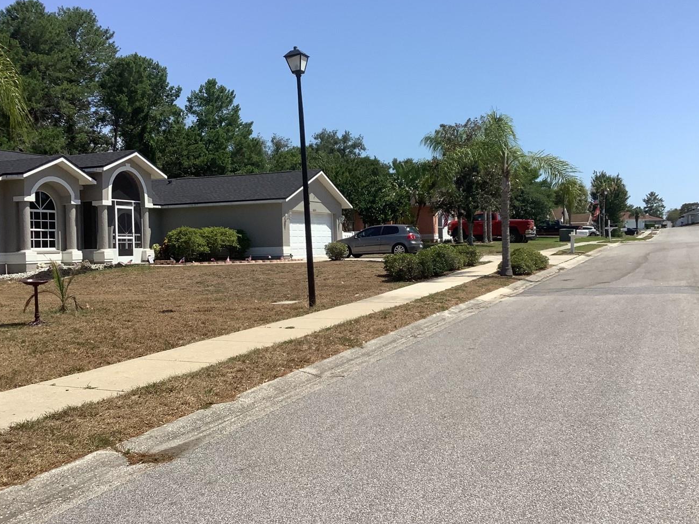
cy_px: 256
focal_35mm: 38
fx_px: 767
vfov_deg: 37.7
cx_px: 370
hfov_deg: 48.9
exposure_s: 1/1773
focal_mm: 3.3
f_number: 2.4
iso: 25
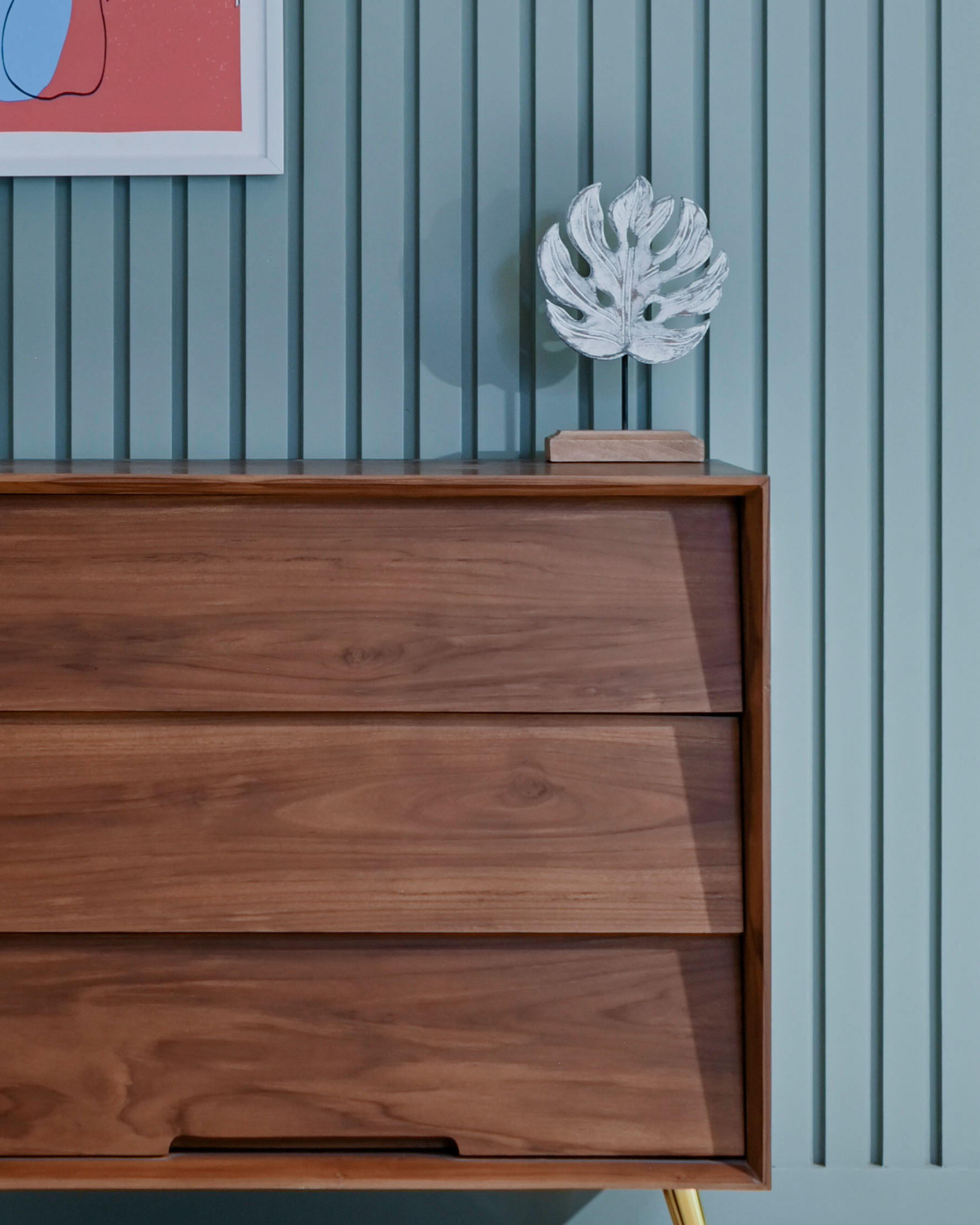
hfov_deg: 18.2
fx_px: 3046
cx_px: 294
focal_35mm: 84
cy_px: 341
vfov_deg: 22.6
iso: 400
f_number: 9
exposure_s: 1/2
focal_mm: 34
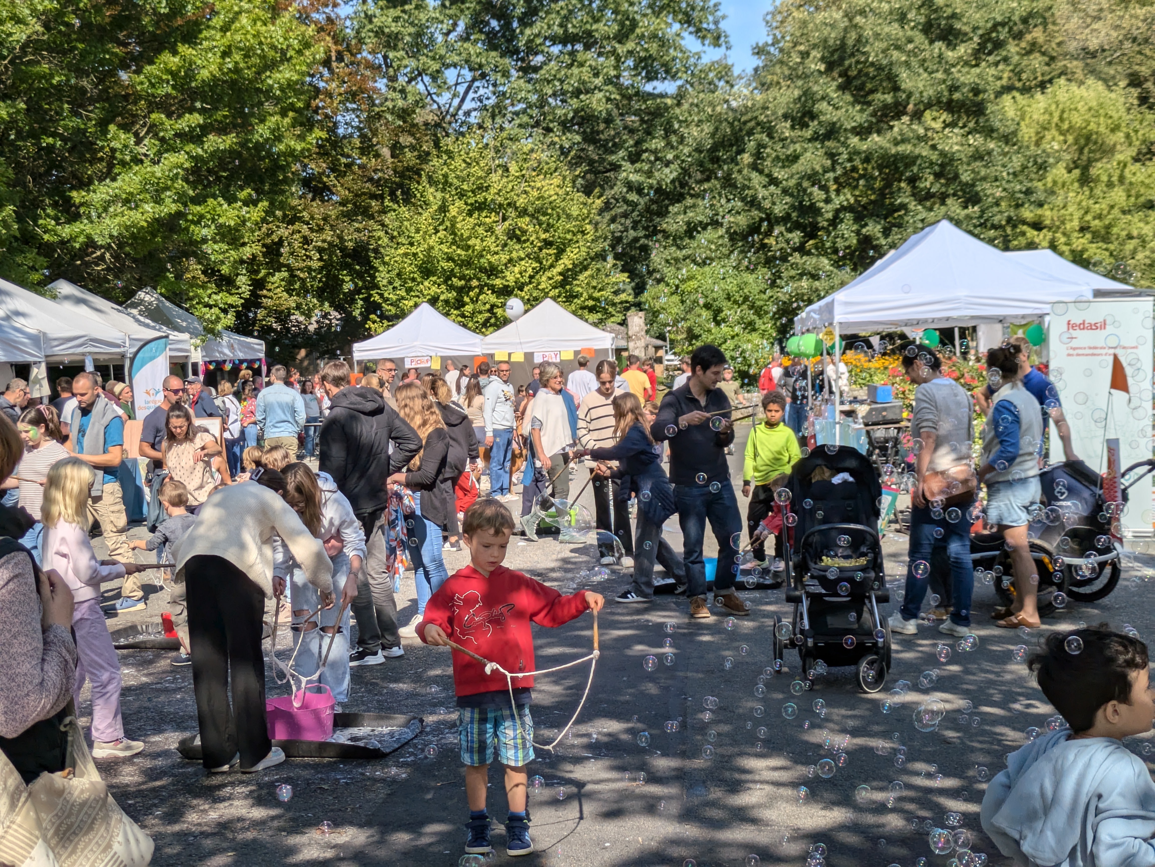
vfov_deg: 28.6
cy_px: 434
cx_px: 578
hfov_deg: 37.5
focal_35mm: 51
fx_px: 1702
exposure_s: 1/3049
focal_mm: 5.43
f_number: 1.89
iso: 41
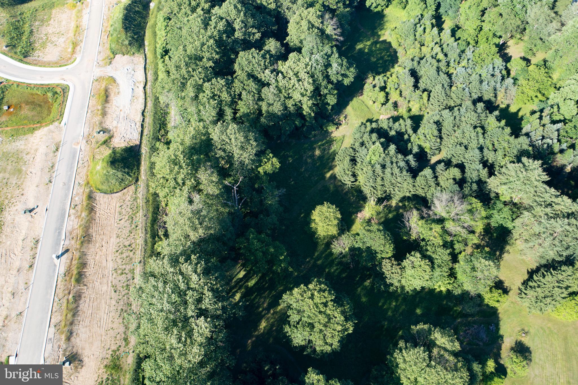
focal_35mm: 28
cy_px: 192
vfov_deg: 46.4
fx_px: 449
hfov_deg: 65.5
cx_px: 289
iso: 100
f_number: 3.2
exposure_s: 1/30
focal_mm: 10.26
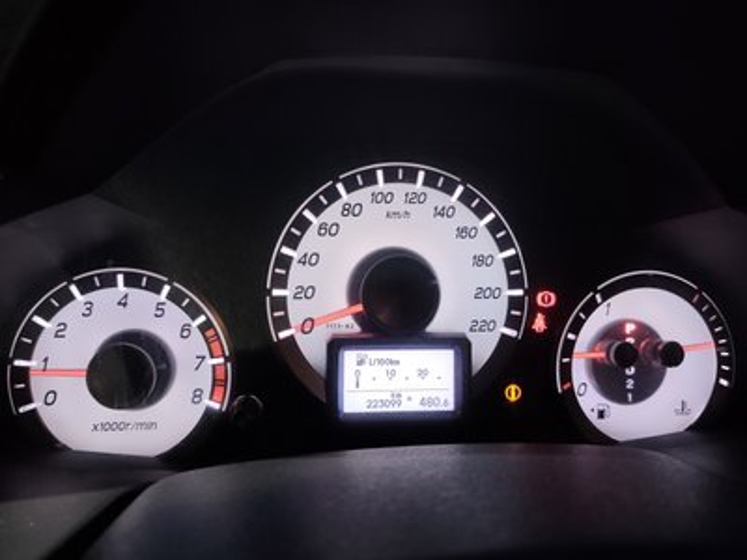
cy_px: 280
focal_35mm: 23
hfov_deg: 73.9
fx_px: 496
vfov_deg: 58.9
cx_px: 374
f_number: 1.65
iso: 500
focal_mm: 6.19
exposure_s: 1/33.3
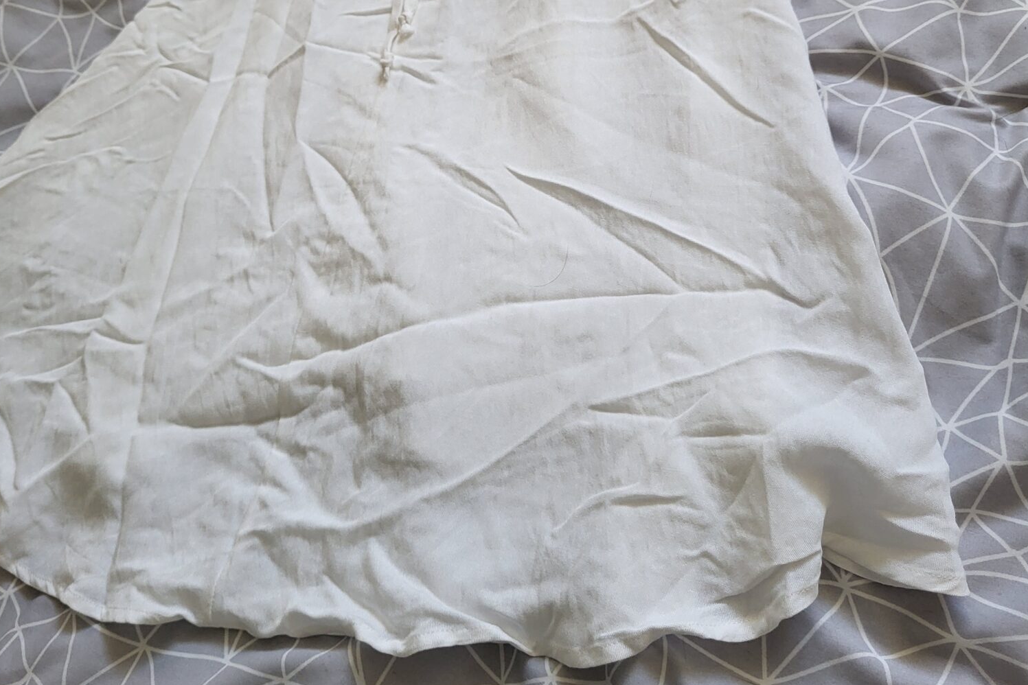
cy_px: 88
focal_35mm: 37
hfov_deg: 51.9
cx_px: 506
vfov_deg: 34.2
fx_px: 1056
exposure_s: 1/120
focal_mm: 5.4
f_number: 1.8
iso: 160
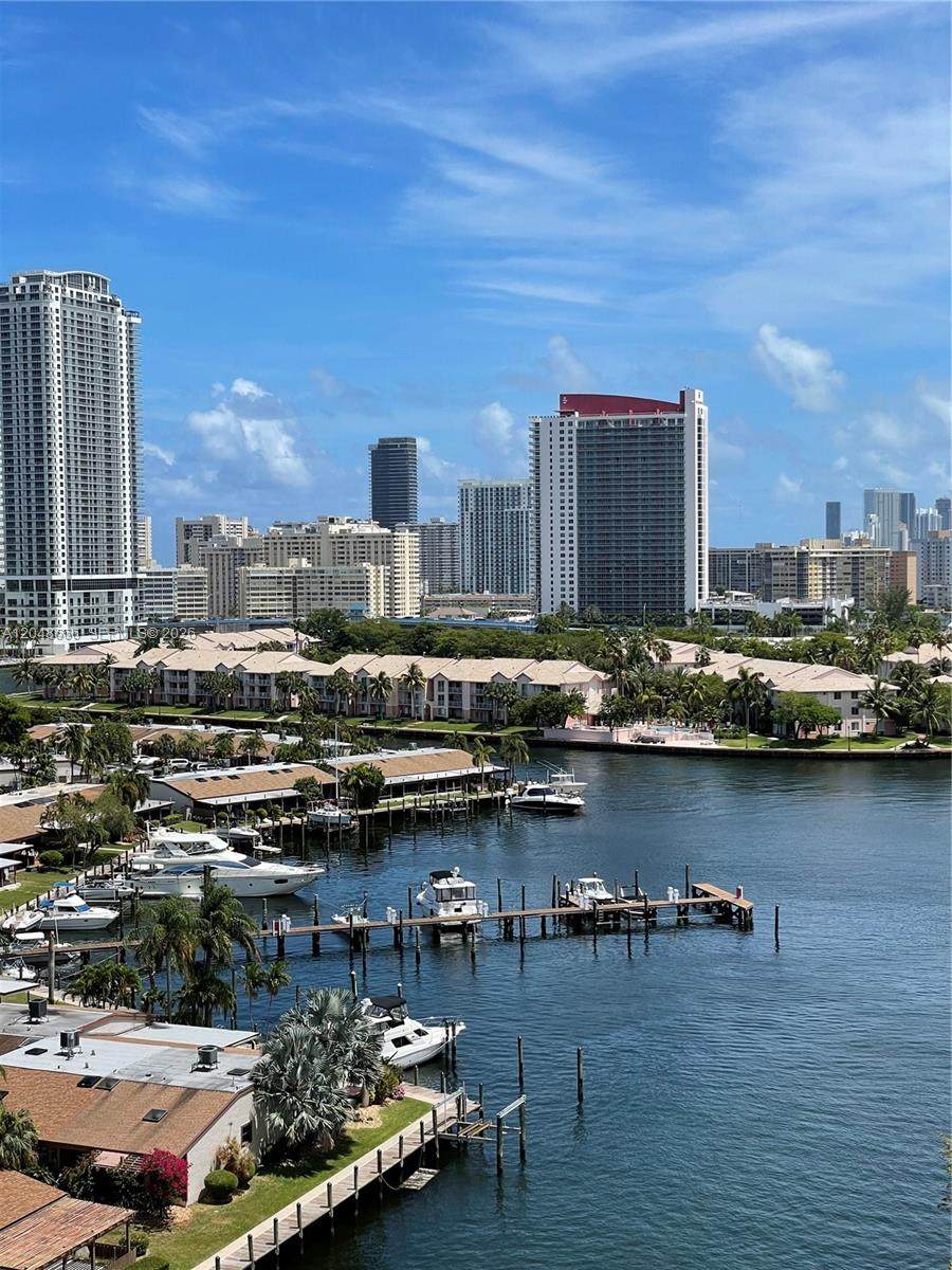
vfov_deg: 36.8
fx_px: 1907
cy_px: 635
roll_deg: +0.8
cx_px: 476
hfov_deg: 28.0
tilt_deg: -2.2
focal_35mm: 52
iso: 25
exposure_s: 1/2283
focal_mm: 6
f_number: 2
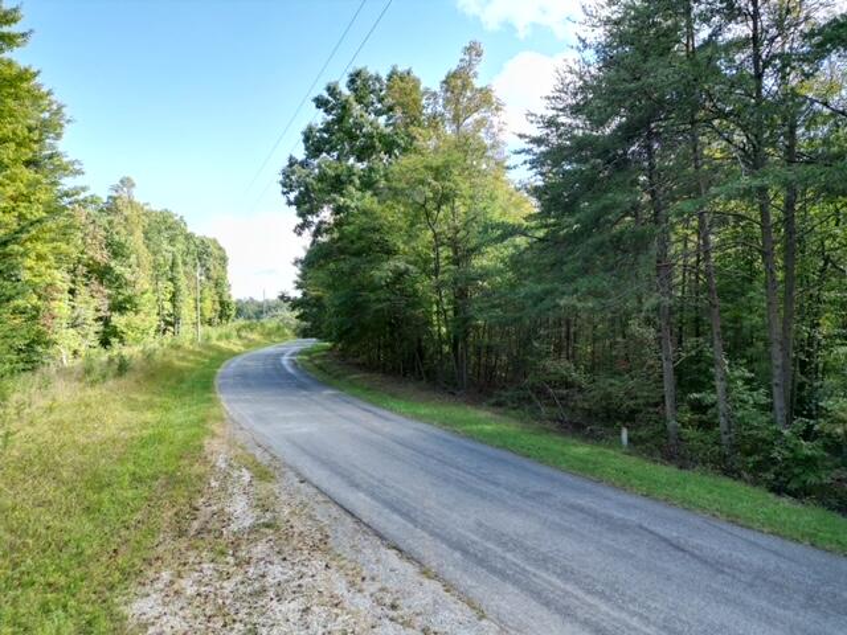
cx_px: 424
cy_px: 318
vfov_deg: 56.8
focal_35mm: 24
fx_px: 587
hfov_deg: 71.6
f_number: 1.7
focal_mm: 6.72
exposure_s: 1/800
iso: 100
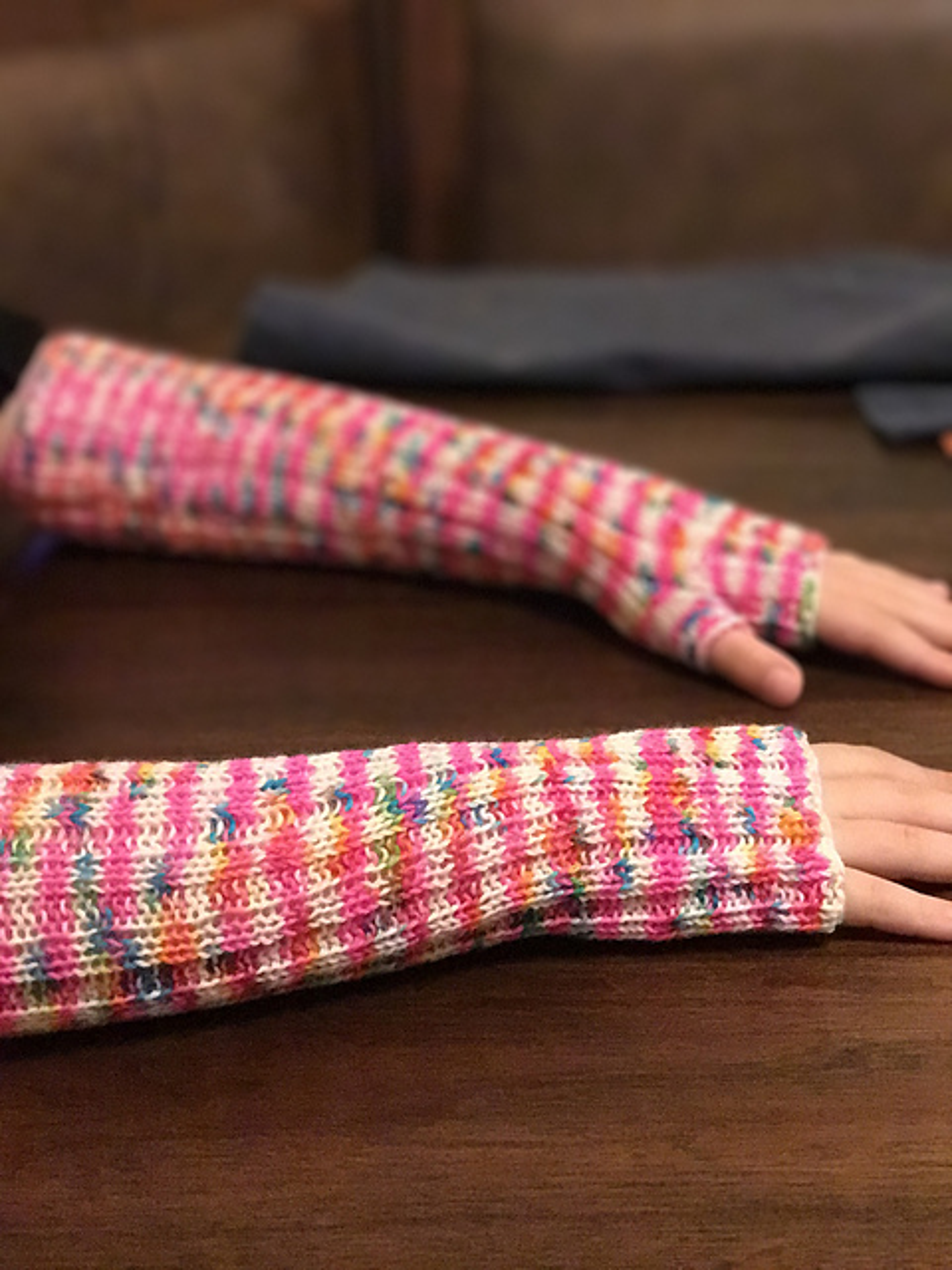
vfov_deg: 33.8
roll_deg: +2.5
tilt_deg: -24.5
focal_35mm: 57
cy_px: 635
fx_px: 2090
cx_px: 476
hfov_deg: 25.7
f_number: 2.8
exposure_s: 1/60
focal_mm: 6.6
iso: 1250
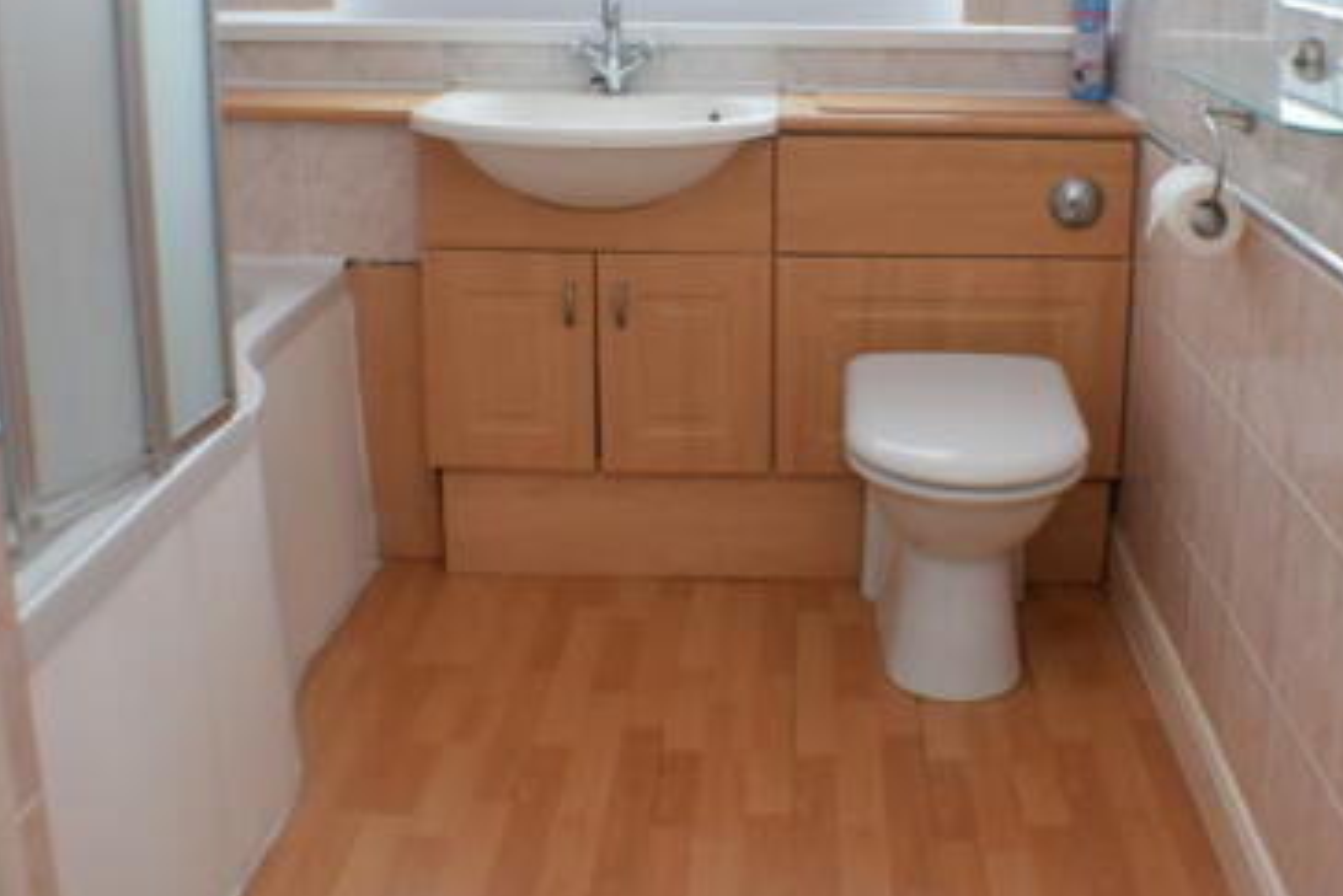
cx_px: 825
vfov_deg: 24.9
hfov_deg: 36.7
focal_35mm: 54
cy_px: 256
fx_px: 2015
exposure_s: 1/125
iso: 400
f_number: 5.6
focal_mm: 20
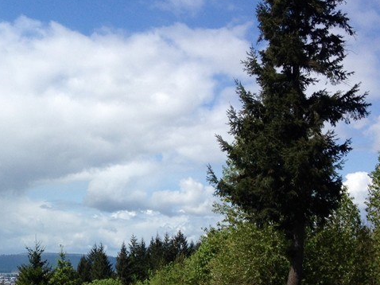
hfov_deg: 25.4
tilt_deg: +5.9
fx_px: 823
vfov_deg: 19.5
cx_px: 60
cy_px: 207
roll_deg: +1.3
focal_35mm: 75
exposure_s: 1/2513
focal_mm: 4.28
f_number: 2.4
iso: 50
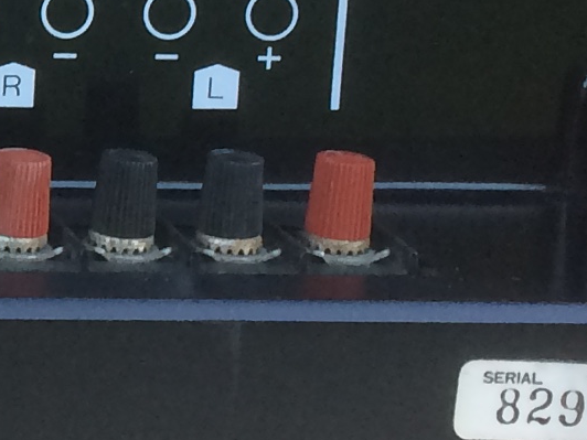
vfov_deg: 8.3
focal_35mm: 178
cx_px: -650
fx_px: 3018
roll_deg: -1.4
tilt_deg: -16.2
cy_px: 23
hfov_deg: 10.1
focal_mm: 4.15
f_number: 2.2
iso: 40
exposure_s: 1/33
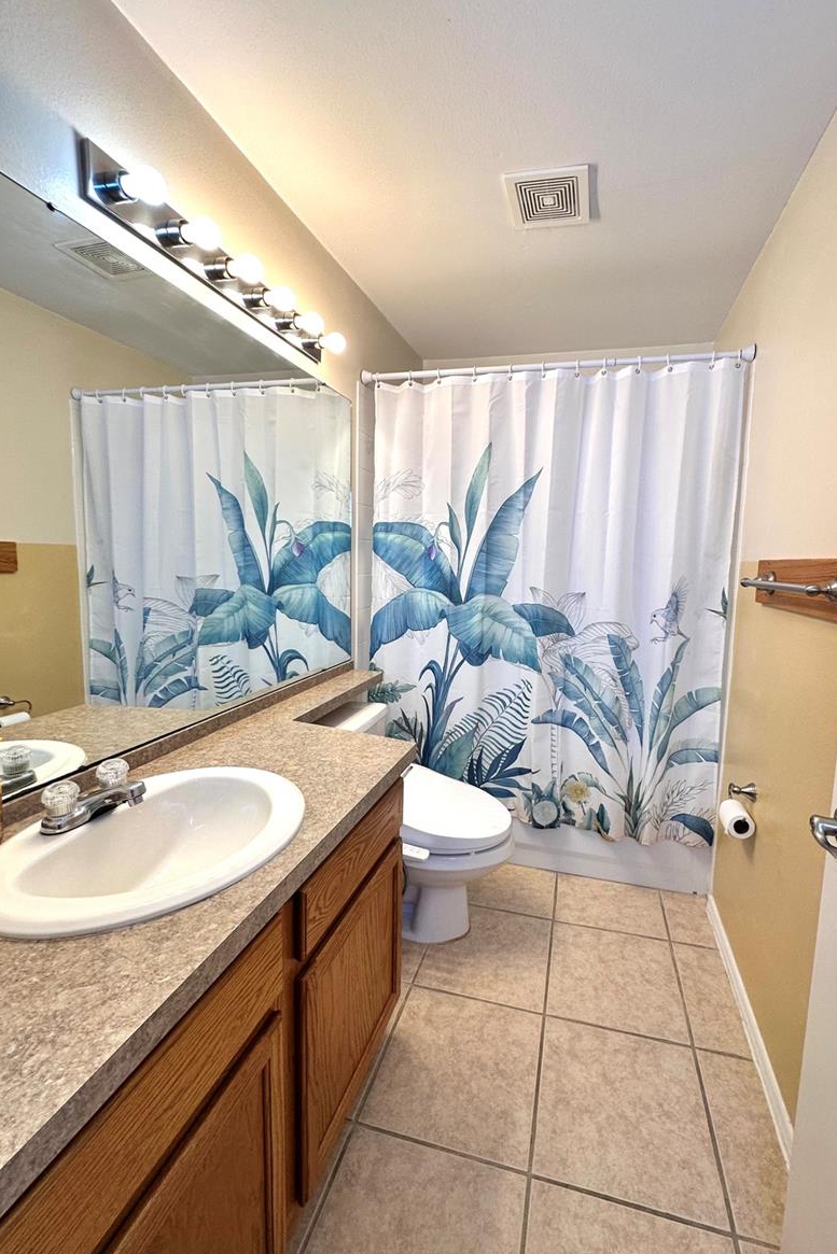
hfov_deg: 77.1
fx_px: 523
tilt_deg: -5.5
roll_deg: -2.2
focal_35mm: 15
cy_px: 614
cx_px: 465
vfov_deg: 100.4
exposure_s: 1/120
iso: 100
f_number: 2.2
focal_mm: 2.22
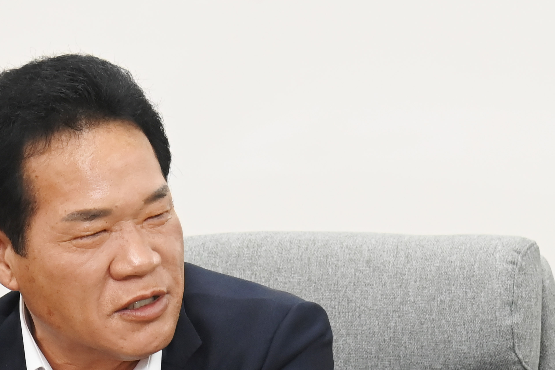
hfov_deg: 7.7
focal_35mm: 266
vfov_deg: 5.2
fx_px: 4101
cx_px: 155
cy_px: 384
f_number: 6.3
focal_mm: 120
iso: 3200
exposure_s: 1/250
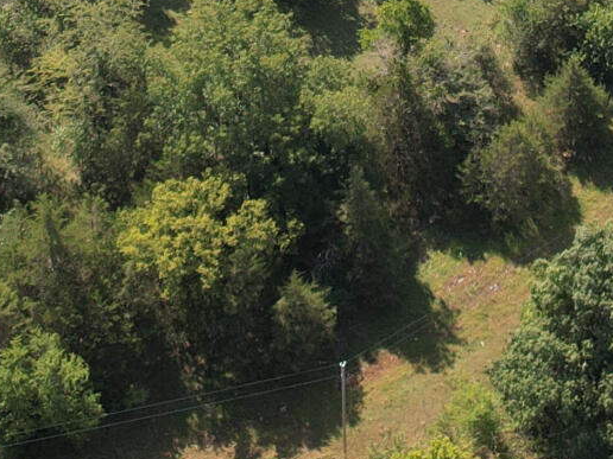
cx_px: 402
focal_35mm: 123
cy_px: -321
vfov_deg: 11.3
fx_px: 2178
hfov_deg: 16.0
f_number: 2.8
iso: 100
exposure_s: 1/240
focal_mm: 8.38
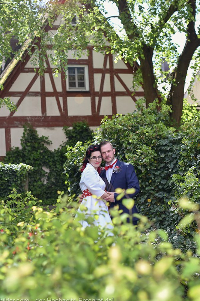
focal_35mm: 60
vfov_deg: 33.4
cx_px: 85
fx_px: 501
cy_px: 128
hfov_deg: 22.6
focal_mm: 50
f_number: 2.8
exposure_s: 1/3200
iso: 500
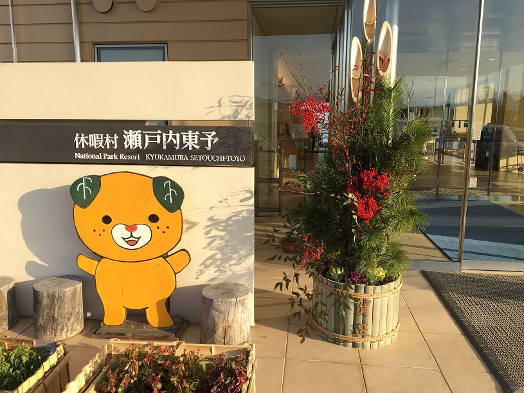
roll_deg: +0.2
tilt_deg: -9.4
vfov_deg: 48.2
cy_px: 196
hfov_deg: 61.7
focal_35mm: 29
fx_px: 439
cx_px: 262
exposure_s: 1/466
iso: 25
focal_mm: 4.15
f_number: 2.2
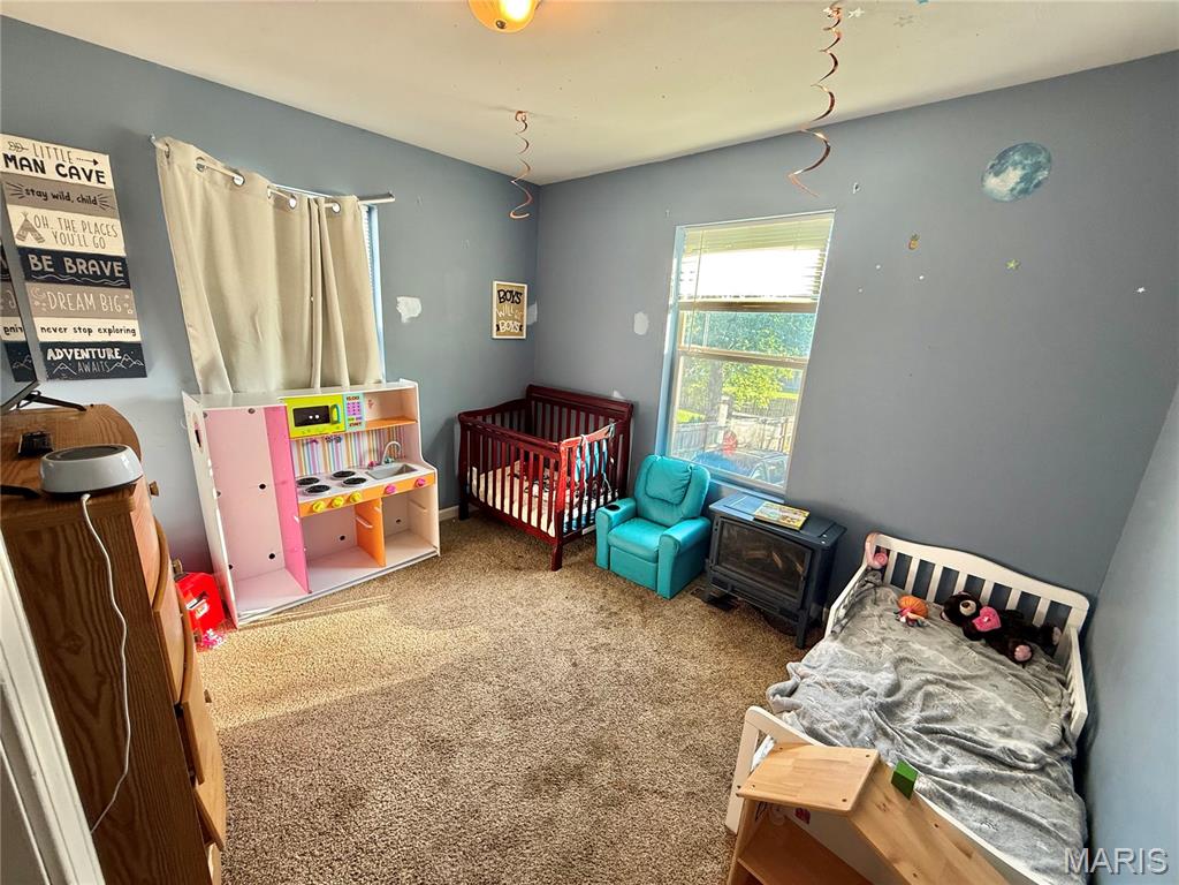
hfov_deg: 102.1
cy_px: 442
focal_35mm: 14
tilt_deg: -14.5
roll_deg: -3.0
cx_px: 590
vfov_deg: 85.7
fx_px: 477
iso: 160
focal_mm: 2.22
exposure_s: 1/99
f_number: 2.2
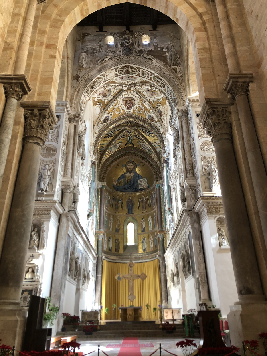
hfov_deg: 49.7
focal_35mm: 28
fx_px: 288
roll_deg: +1.2
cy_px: 178
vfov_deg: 63.4
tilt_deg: +26.4
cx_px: 134
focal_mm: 4
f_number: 1.8
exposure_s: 1/15
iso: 40
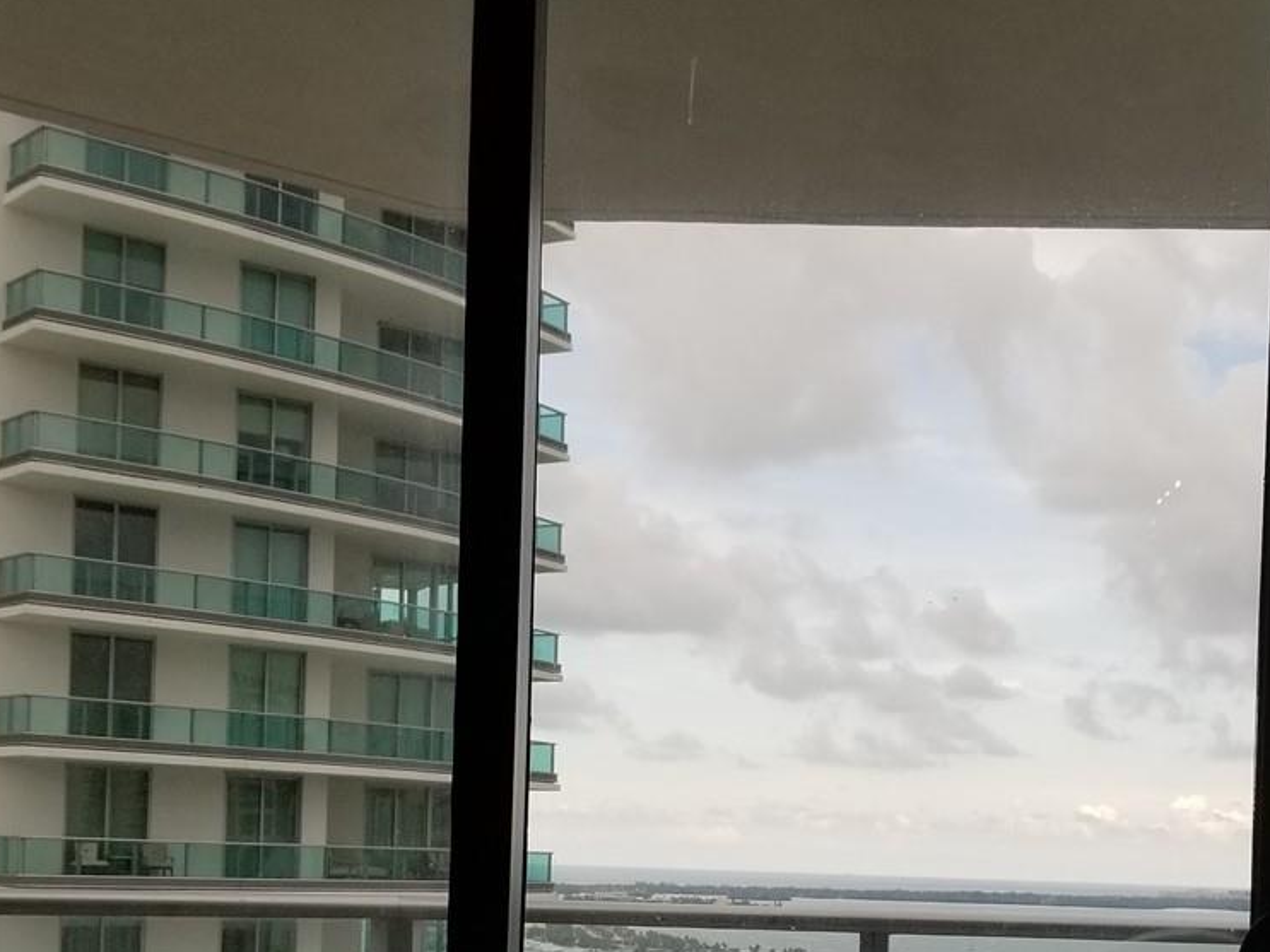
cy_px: 877
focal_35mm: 56
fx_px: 2054
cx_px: 855
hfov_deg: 34.0
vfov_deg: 25.2
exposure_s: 1/361
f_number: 1.7
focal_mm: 4.3
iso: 50
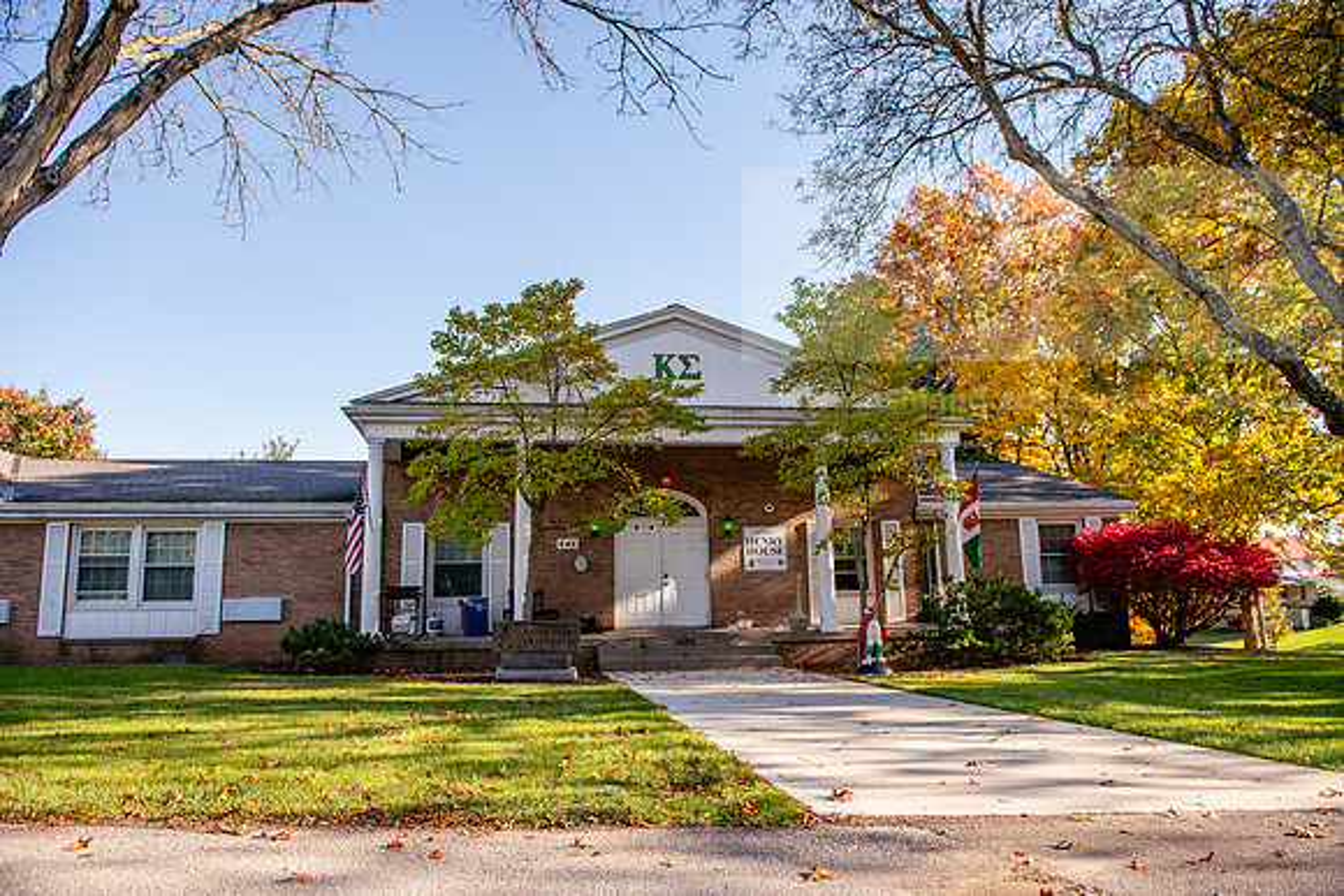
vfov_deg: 53.2
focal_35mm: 24
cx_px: 672
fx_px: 896
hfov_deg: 73.7
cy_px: 448
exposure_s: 1/400
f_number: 4
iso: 200
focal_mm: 24
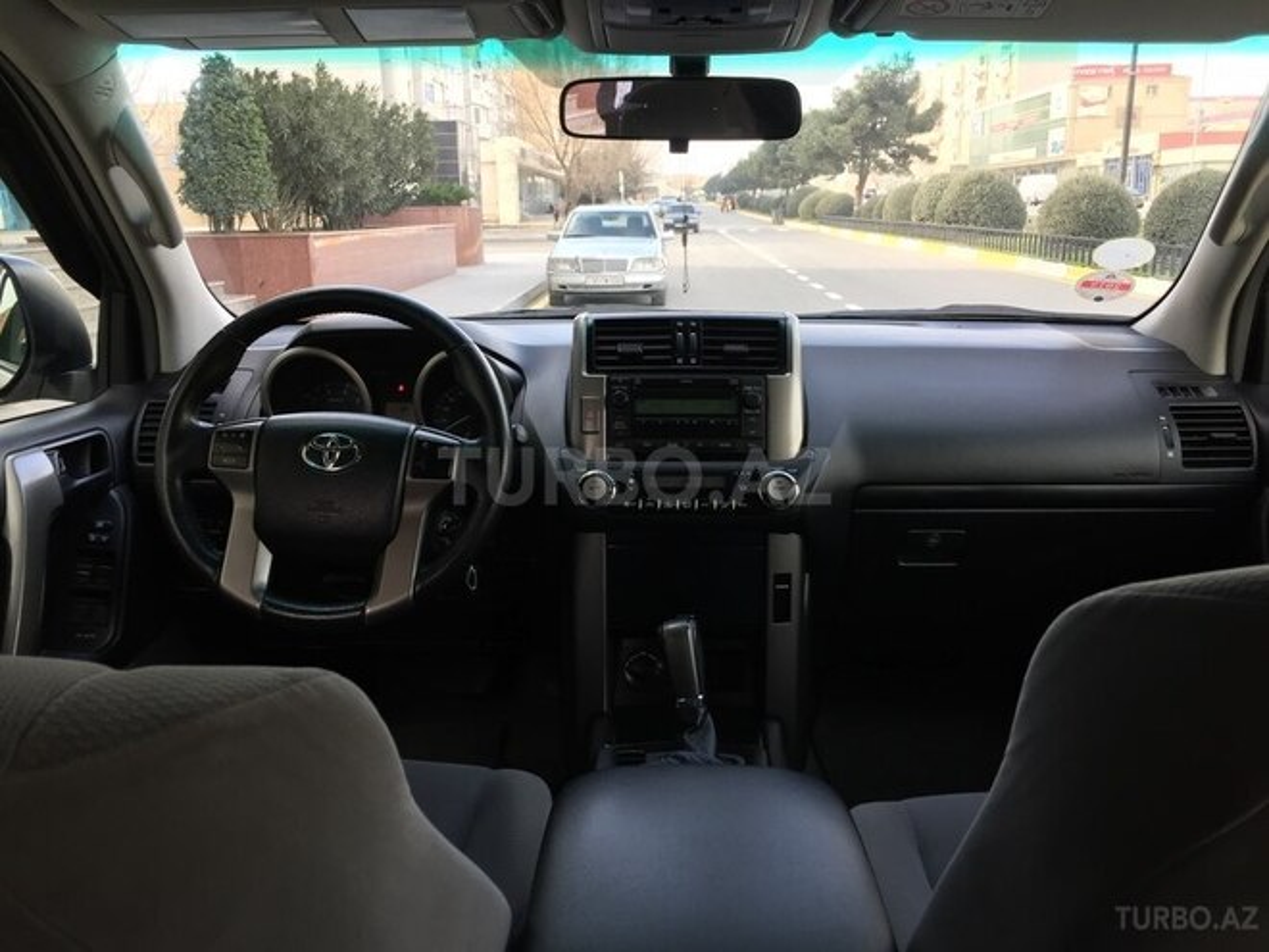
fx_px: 1063
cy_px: 476
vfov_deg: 48.2
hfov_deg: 61.7
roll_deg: +1.6
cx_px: 634
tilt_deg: -13.6
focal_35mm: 29
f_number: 2.2
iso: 50
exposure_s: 1/100
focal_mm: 4.15
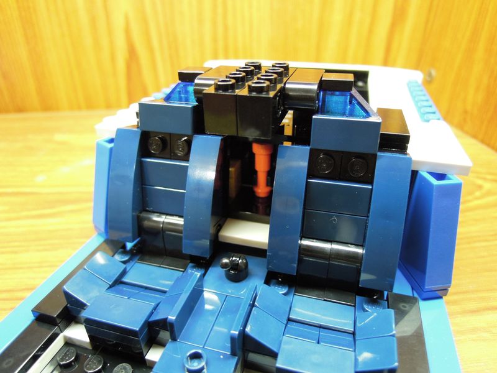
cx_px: 248
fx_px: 345
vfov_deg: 56.8
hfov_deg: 71.6
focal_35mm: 24
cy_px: 186
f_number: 1.8
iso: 400
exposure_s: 1/25
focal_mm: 4.3
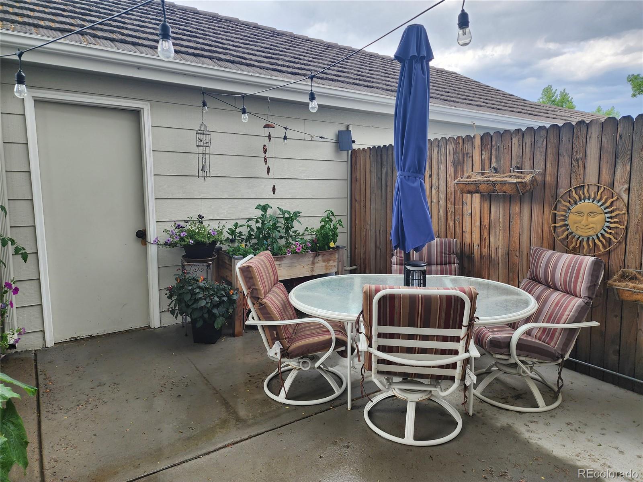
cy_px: 241
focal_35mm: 23
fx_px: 427
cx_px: 322
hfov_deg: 73.9
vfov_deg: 58.9
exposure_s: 1/180
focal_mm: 6.4
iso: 25
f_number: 1.8
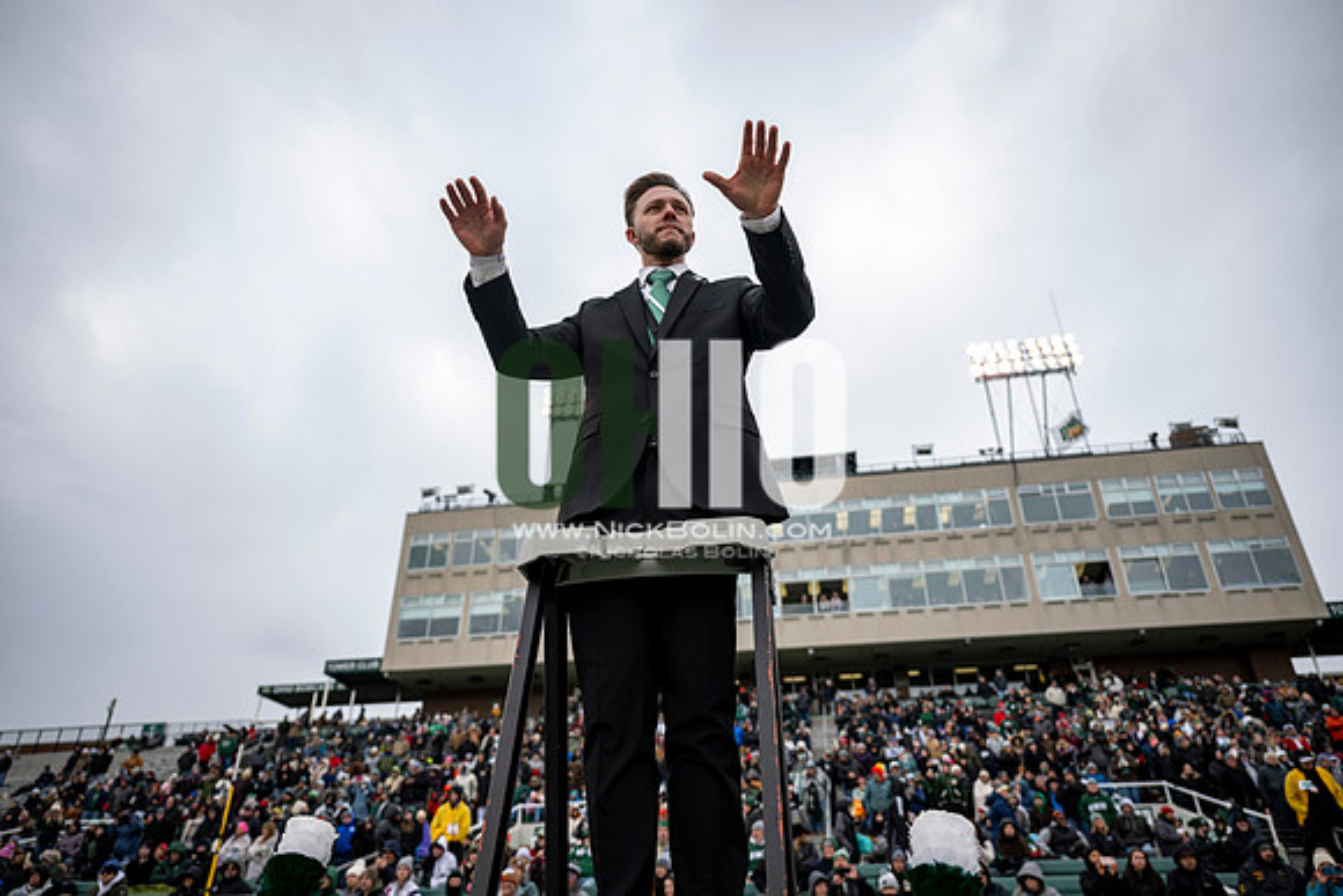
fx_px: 896
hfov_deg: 73.7
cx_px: 672
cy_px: 448
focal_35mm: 24
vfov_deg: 53.2
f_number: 2.8
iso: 100
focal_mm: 24
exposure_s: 1/500
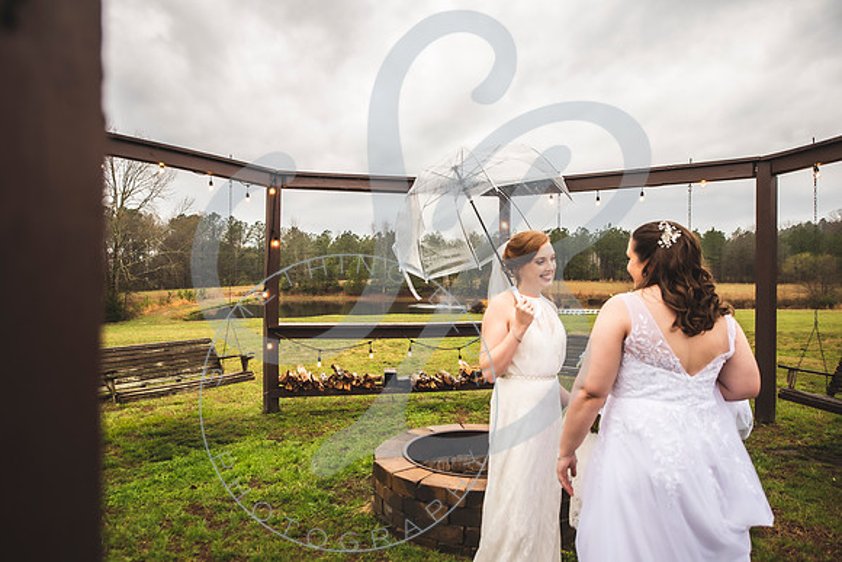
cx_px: 420
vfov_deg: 52.9
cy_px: 281
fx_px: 565
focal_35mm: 24
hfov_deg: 73.4
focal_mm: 24
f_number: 2.8
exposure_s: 1/250
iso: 100
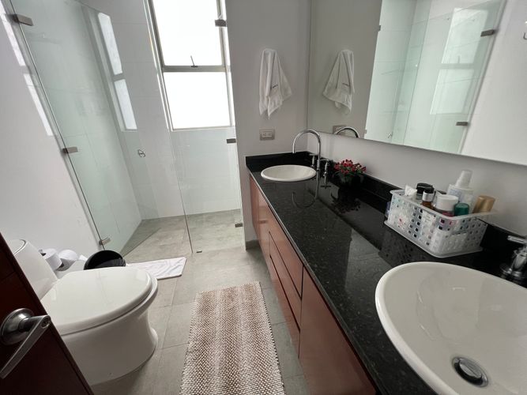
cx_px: 264
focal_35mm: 13
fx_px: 198
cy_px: 198
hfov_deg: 106.2
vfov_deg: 89.9
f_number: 1.8
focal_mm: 1.57
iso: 125
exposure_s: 1/99
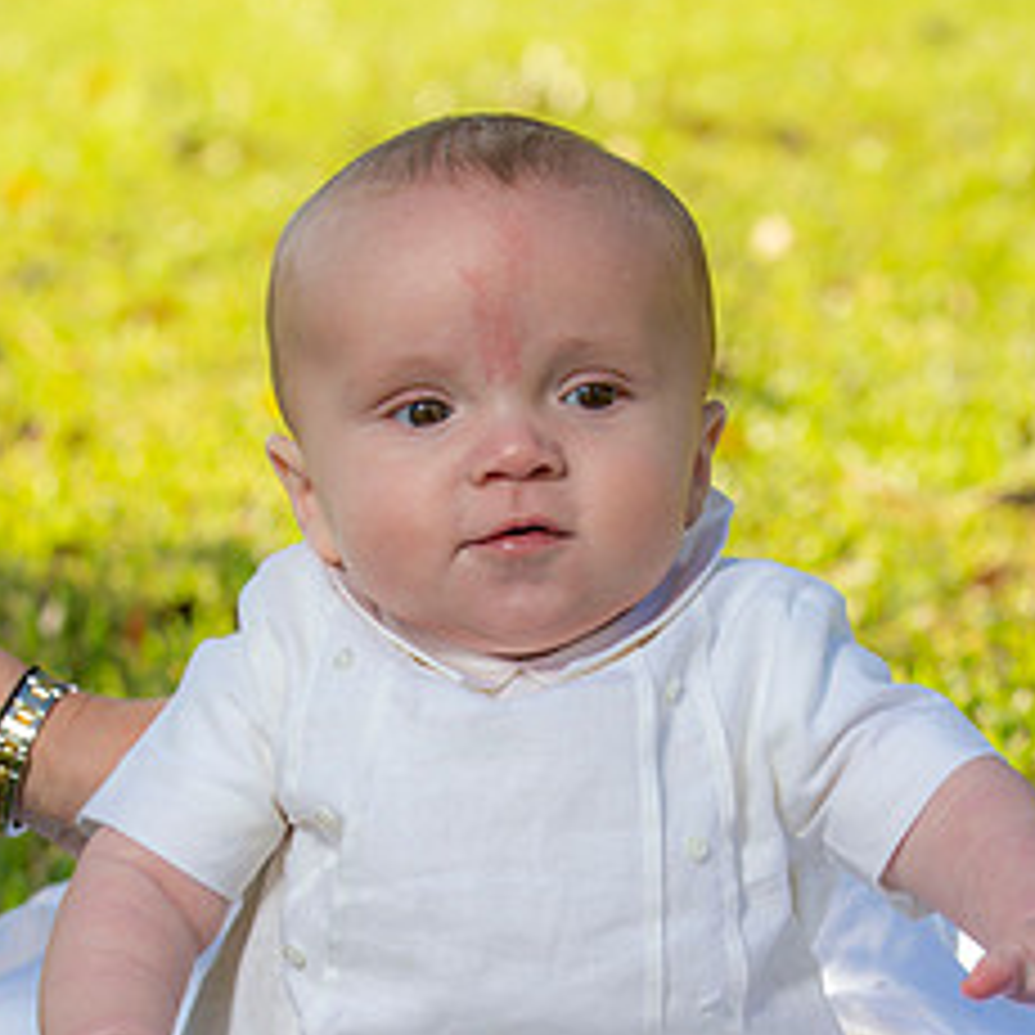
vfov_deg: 12.1
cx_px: 547
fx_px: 4837
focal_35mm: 143
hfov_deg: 12.2
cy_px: 950
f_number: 8
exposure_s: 1/250
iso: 200
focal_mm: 86
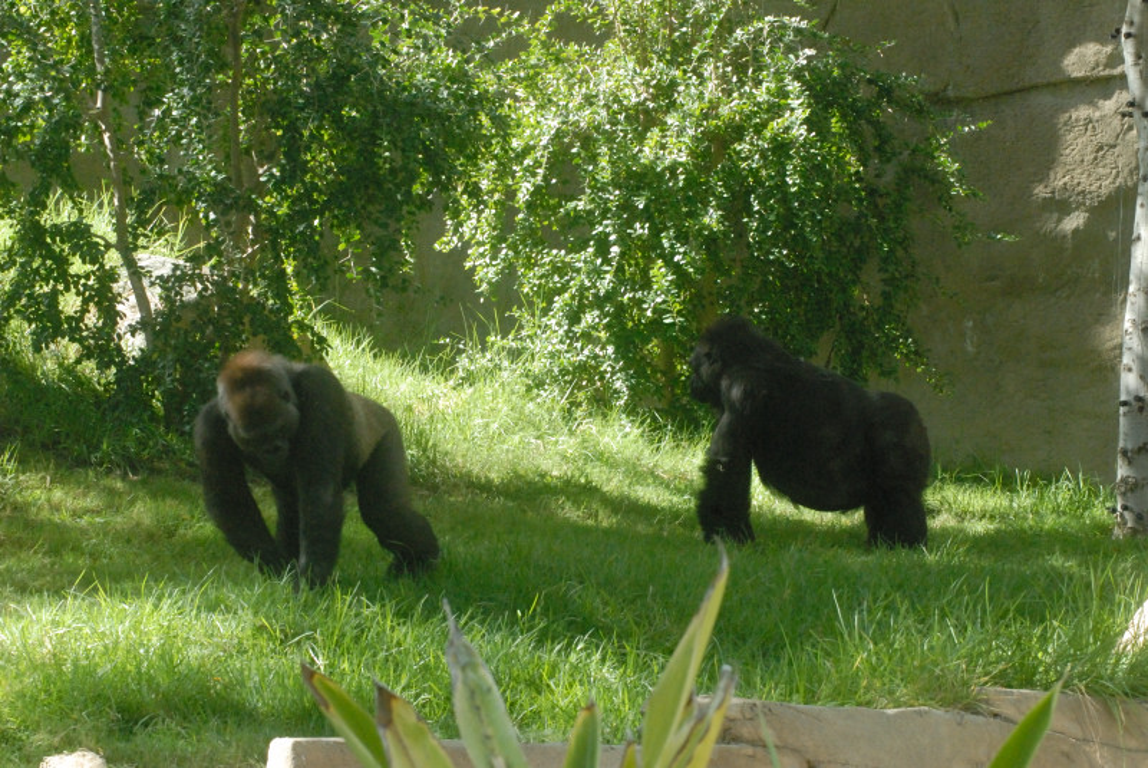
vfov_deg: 11.4
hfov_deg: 17.0
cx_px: 574
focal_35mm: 120
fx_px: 3830
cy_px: 384
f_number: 16
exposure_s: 1/125
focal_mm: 80
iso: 1600
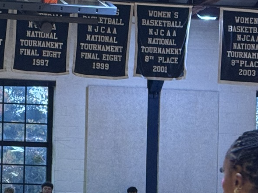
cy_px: 249
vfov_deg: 8.8
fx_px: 1244
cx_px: -71
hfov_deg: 11.5
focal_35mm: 167
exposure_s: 1/60
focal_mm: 6.76
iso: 100
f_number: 1.78
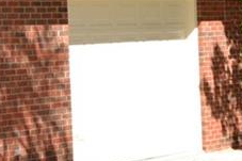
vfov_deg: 11.2
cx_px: -96
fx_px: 819
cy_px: 84
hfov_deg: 15.7
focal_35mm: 122
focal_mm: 18
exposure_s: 1/200
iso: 100
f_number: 6.3
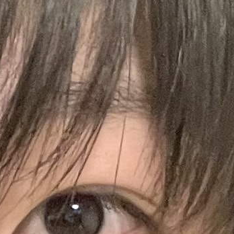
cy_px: 608
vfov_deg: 6.9
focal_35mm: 235
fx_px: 1797
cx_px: -42
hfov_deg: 7.4
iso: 320
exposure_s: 1/40
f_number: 2.2
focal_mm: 2.71
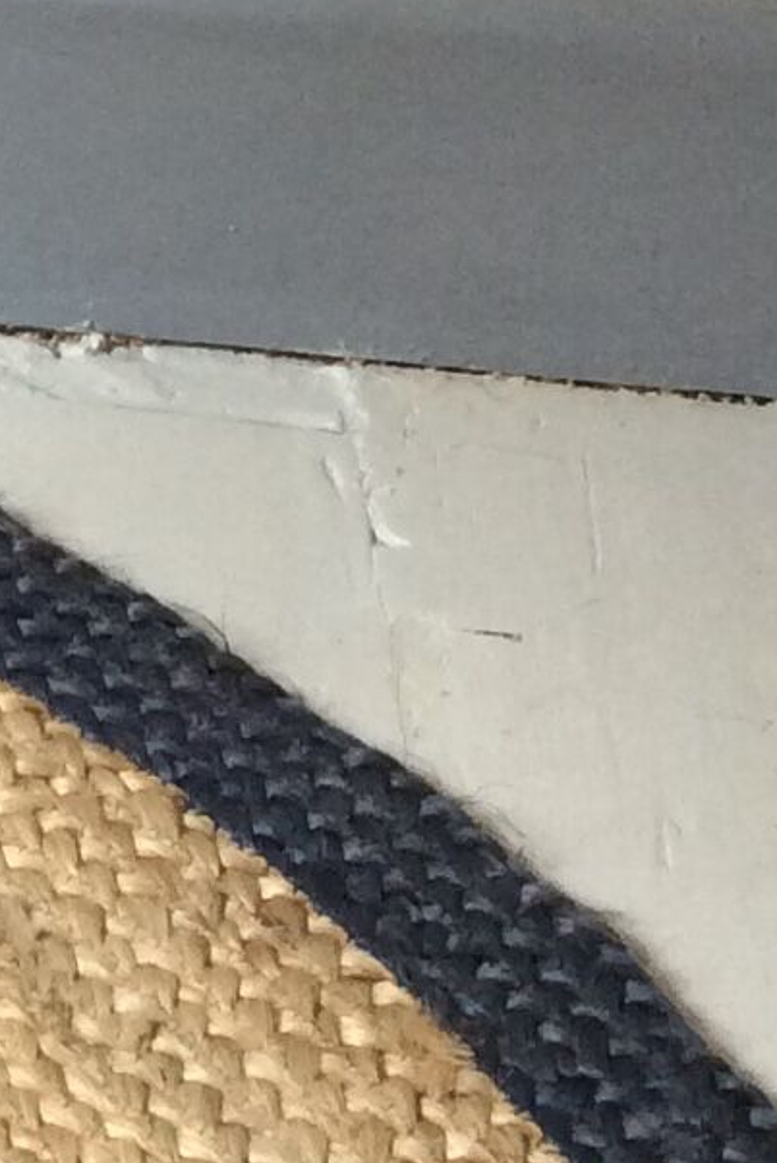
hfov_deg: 8.9
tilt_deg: -31.1
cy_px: -81
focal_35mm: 143
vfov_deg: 14.1
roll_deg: -0.5
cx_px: -924
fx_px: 4624
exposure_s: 1/25
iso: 80
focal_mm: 3.3
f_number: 2.4
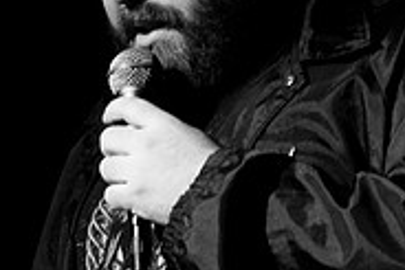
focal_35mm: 330
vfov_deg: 4.2
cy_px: 27
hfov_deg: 6.2
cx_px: -37
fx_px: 3715
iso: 1000
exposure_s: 1/80
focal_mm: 70
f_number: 2.8
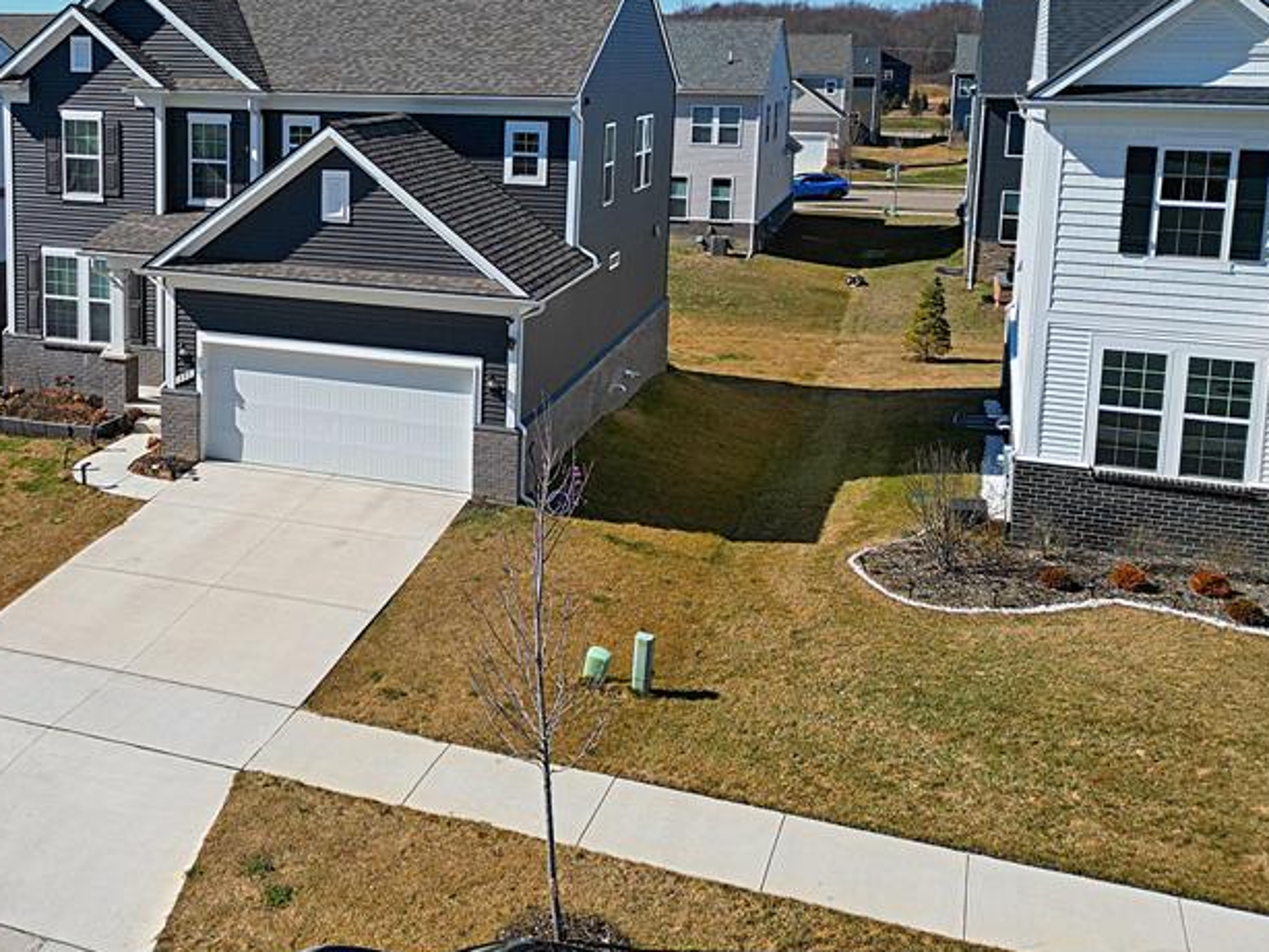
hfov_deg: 45.1
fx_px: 1467
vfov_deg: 35.2
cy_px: 244
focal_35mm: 40
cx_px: 306
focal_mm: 6.7
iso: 140
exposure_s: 1/4000
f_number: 1.7
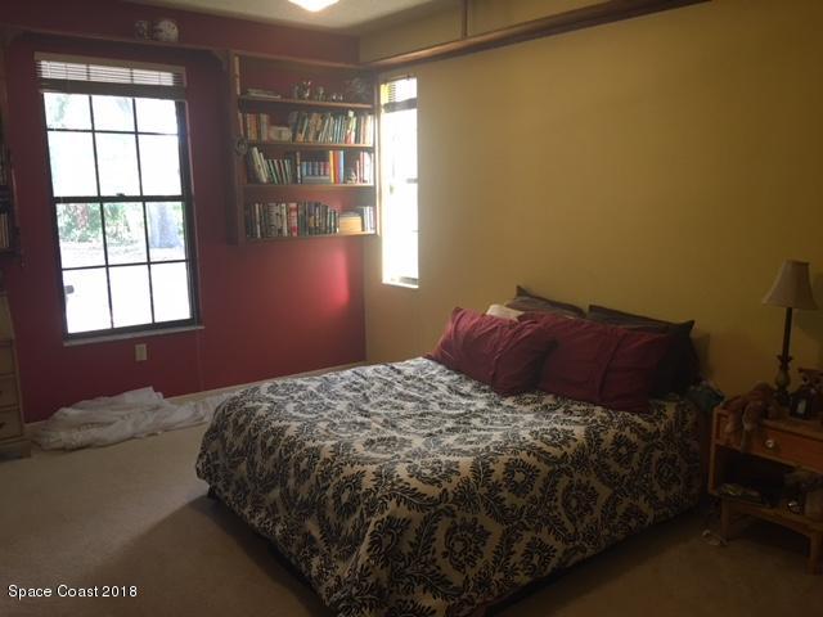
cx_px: 412
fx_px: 689
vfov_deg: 48.2
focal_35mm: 29
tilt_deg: -8.4
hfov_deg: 61.7
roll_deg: -0.1
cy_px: 308
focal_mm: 4.15
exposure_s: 1/15
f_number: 2.2
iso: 40
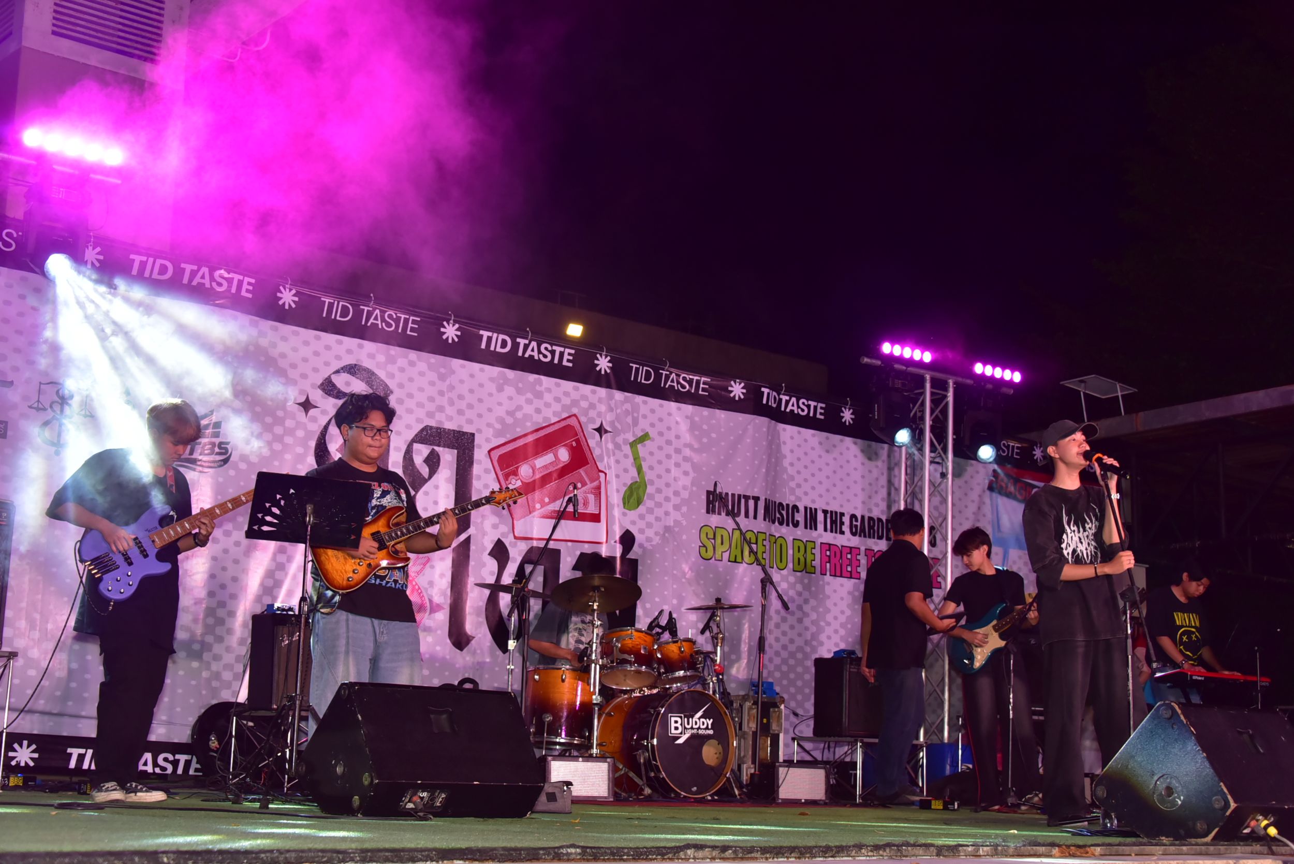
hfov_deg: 41.1
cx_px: 647
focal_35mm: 48
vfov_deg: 28.1
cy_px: 432
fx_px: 1726
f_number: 5.6
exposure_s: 1/200
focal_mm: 48
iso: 1250
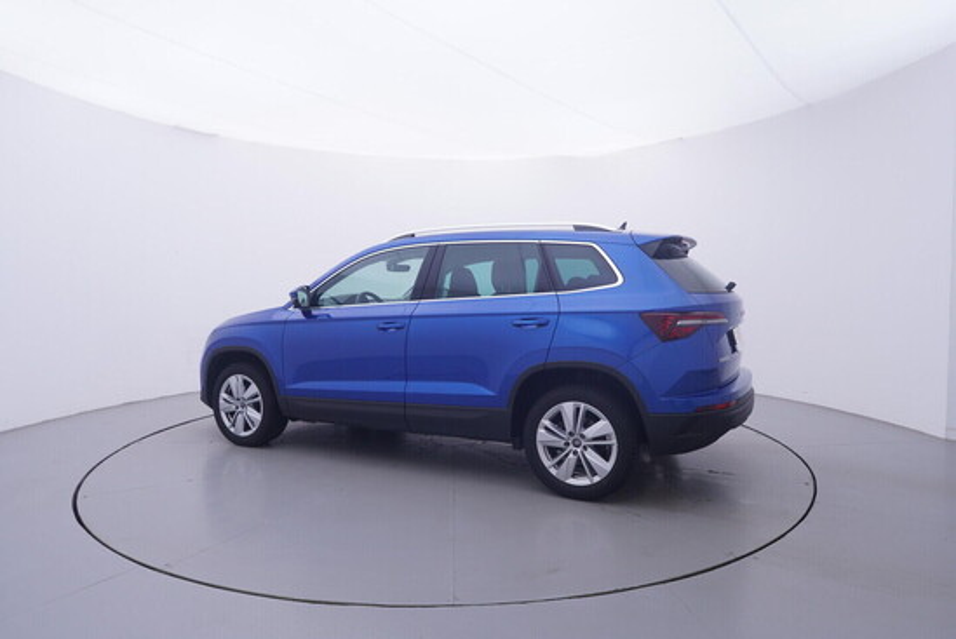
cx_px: 478
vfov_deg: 56.2
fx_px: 598
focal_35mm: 22
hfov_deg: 77.3
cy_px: 320
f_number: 5
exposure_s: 1/80
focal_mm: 15
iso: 200
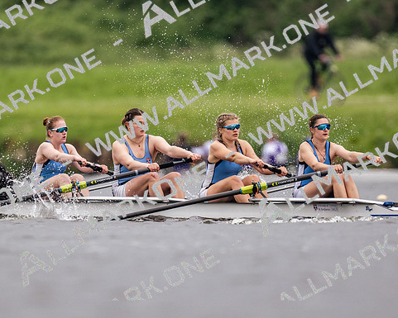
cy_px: 159
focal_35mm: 1019
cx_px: 188
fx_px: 12006
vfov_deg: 1.5
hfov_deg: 1.9
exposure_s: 1/2000
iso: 720
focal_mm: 600
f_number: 4
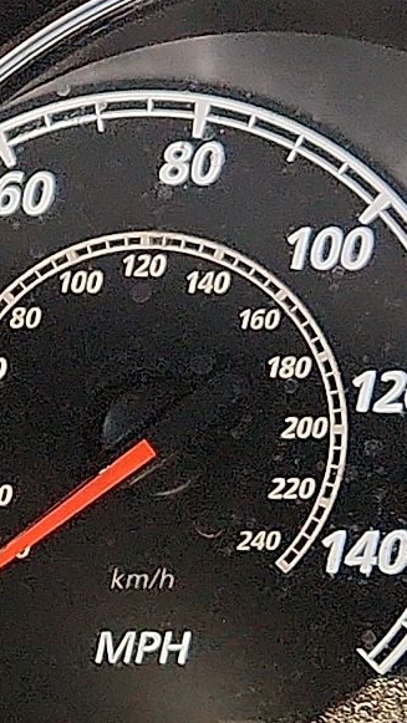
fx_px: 1323
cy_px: 494
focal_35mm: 69
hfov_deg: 13.7
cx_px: -502
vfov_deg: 30.3
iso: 146
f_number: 1.8
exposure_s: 1/59.2
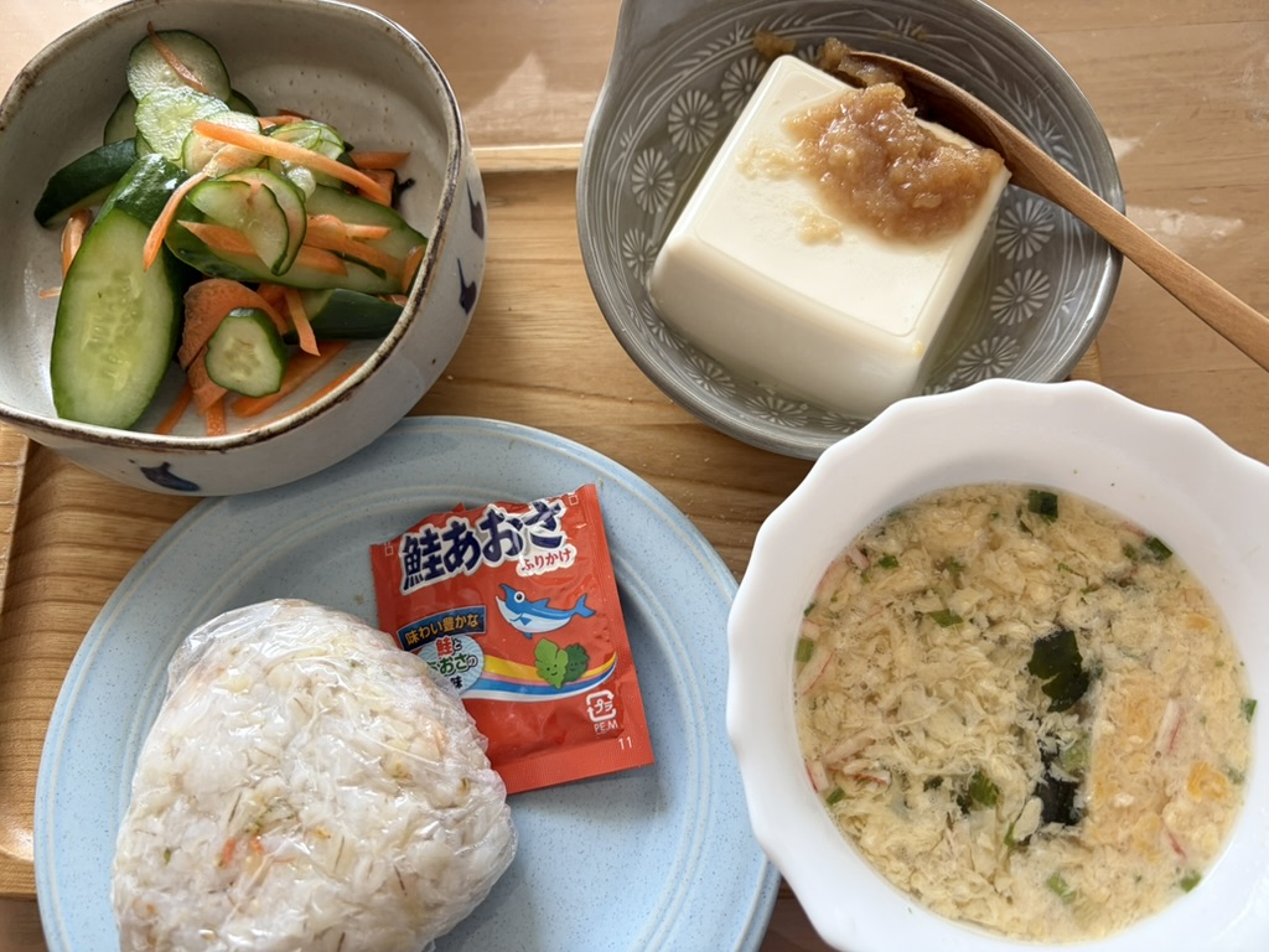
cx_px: 634
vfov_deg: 53.1
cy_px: 476
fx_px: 953
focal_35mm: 26
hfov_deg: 67.3
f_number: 1.6
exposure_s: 1/121
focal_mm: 5.96
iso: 80
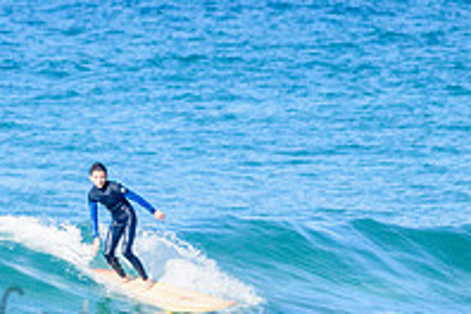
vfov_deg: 0.8
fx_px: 23509
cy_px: 248
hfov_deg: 1.1
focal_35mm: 1797
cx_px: 144
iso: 1250
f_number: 5.6
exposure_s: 1/8000
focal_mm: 500
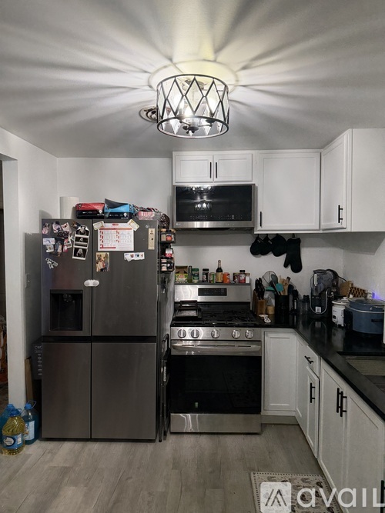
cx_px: 192
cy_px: 256
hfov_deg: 56.8
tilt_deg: -2.4
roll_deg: +0.3
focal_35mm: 24
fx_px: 356
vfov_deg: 71.6
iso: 400
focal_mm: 6.76
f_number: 1.78
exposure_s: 1/120
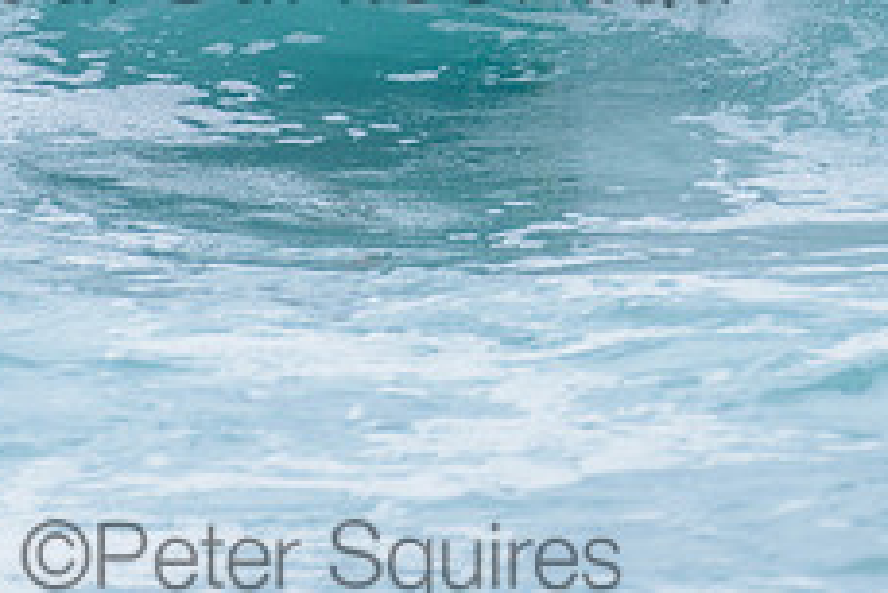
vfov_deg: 0.9
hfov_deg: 1.3
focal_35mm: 1550
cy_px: -241
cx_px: 423
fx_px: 38256
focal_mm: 500
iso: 180
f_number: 5.6
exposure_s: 1/2000
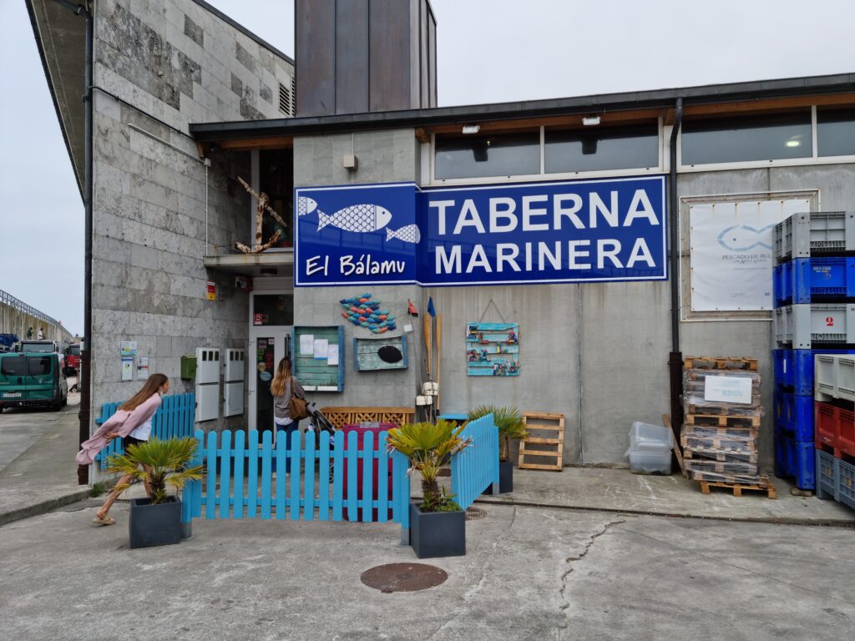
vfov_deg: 51.4
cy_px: 320
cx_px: 428
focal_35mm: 27
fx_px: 667
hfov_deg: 65.3
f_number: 2
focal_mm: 5.9
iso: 25
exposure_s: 1/106
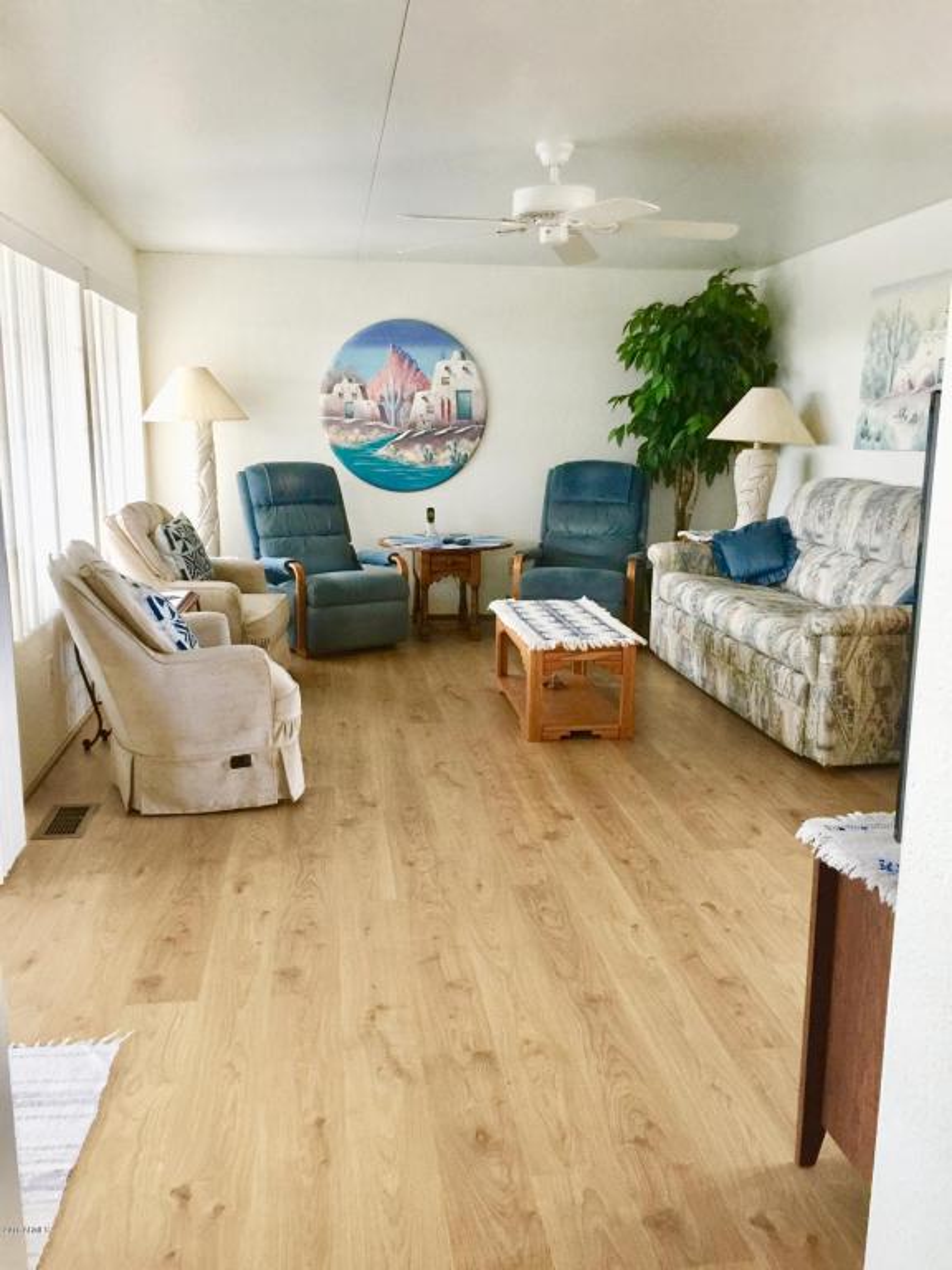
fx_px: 1063
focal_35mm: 29
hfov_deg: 48.2
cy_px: 635
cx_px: 476
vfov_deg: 61.7
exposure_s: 1/15
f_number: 2.2
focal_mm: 4.15
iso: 125
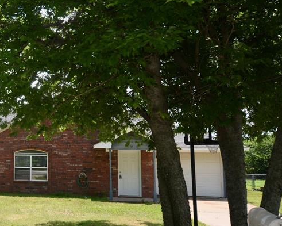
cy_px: 115
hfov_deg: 38.0
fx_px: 367
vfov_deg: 34.2
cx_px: 9
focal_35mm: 44
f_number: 5.6
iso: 100
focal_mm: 15
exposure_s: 1/250
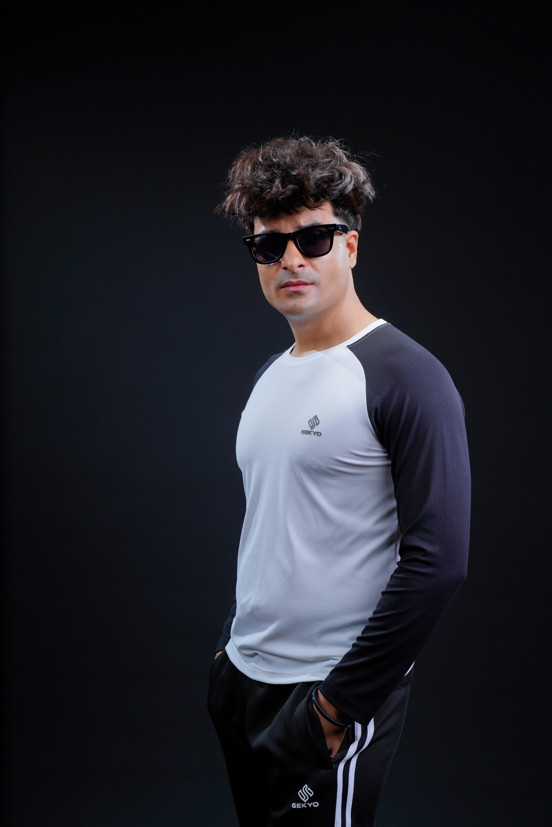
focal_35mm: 64
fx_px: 1471
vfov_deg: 31.4
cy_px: 414
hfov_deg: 21.3
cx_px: 276
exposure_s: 1/200
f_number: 5.6
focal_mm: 64
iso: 160
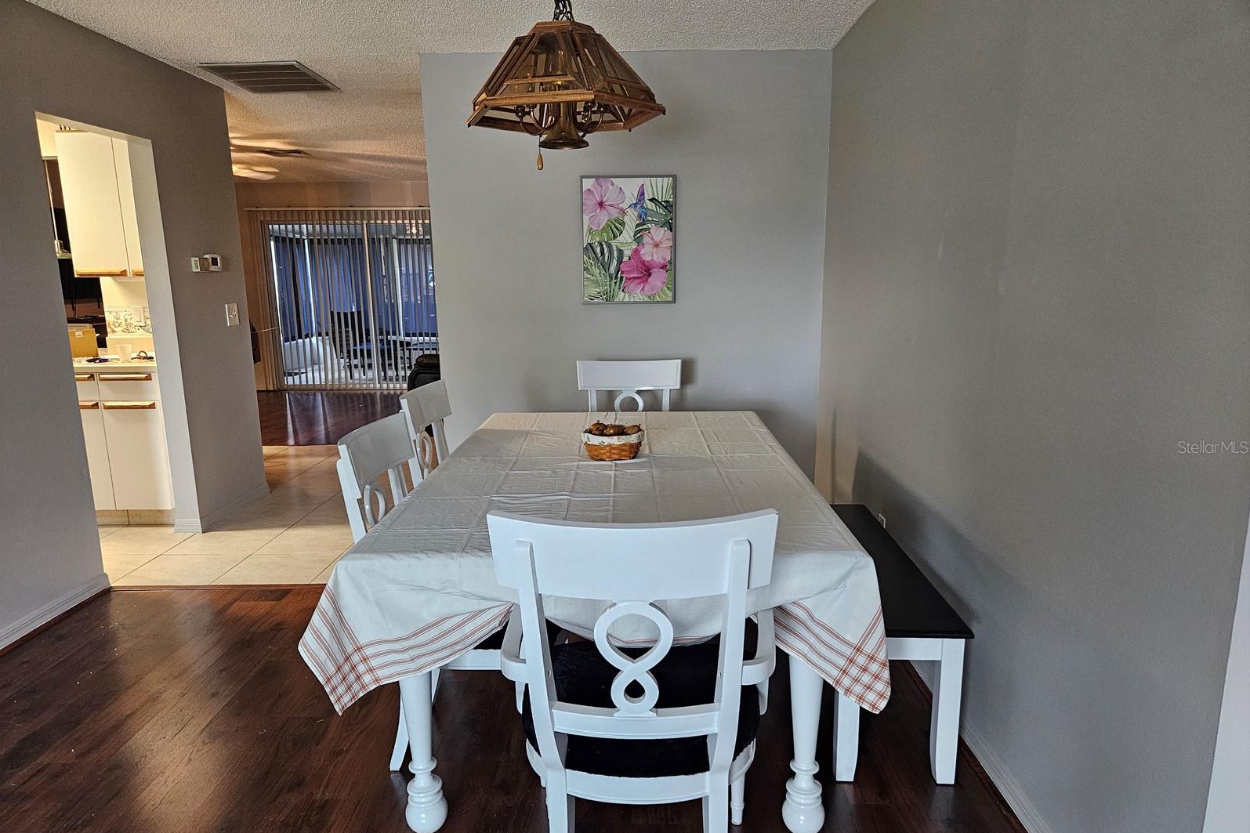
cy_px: 447
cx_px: 625
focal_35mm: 24
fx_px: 833
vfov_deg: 53.1
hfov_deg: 73.7
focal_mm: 5.4
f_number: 1.8
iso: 400
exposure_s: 1/120
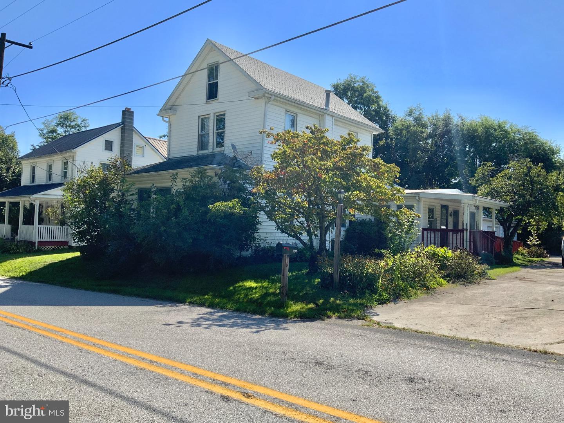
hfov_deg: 61.7
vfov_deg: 48.2
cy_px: 212
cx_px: 282
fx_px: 472
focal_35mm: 29
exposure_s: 1/2227
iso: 16
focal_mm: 3
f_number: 1.8
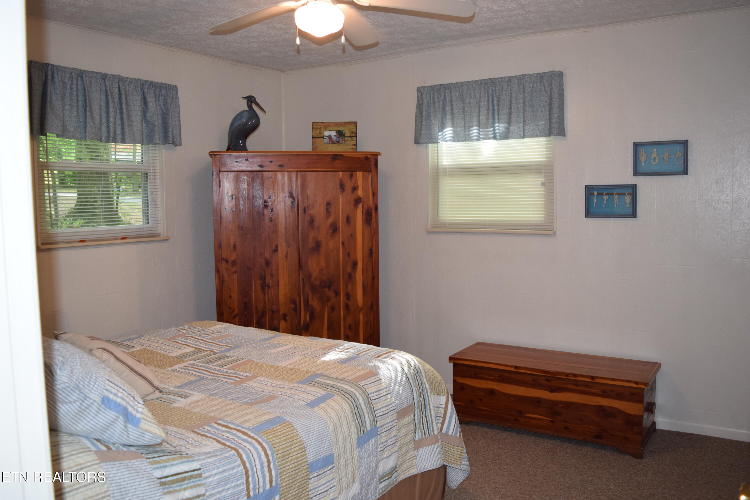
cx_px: 375
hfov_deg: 61.9
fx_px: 625
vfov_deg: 43.6
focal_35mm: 30
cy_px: 250
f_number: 4.5
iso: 800
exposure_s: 1/80
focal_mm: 20
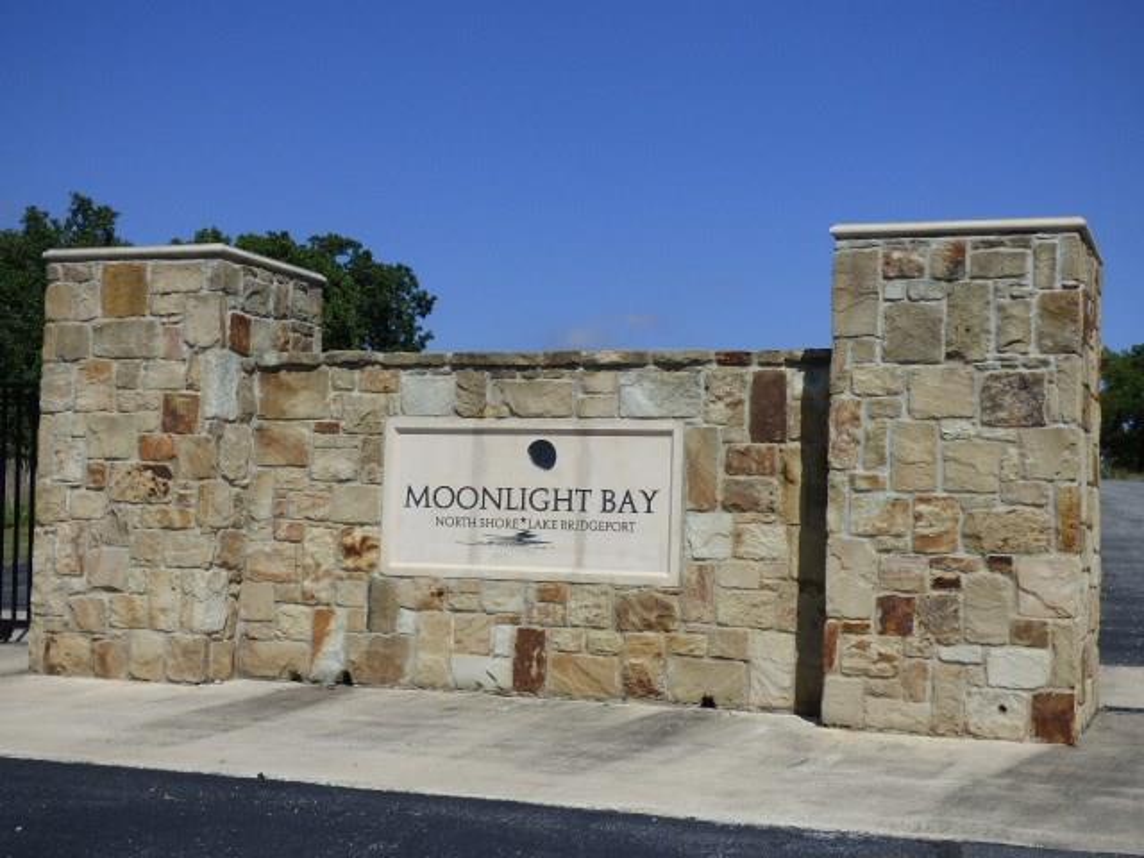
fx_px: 1752
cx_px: 572
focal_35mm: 53
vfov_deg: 27.5
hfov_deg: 36.2
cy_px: 429
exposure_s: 1/2000
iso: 100
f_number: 3.9
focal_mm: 9.1
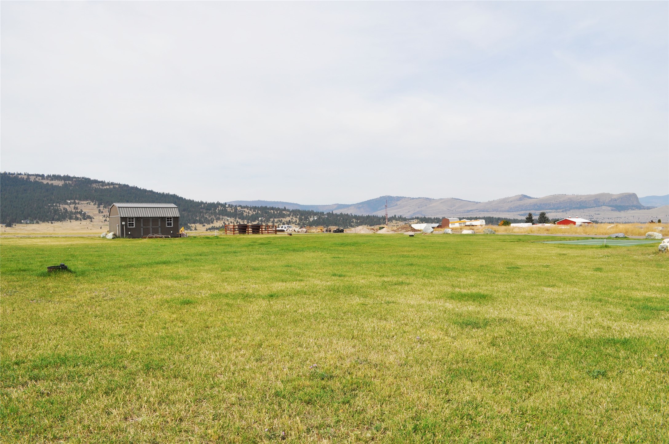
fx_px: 501
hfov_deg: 67.4
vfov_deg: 47.8
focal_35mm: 27
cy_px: 222
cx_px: 334
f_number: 10
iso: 200
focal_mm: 18
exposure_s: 1/400
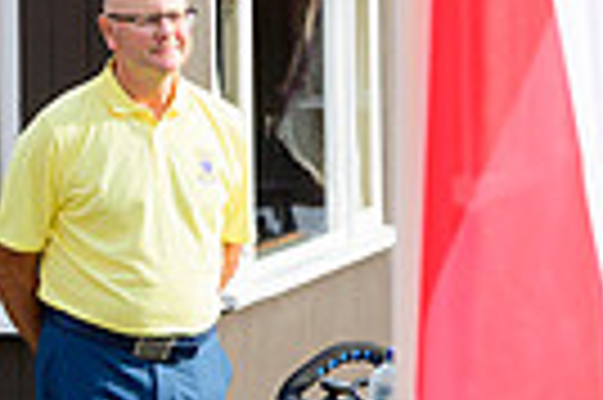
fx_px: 5086
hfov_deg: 6.6
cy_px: 61
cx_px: 1233
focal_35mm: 304
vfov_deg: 4.5
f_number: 5.6
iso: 800
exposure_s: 1/1600
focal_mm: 70
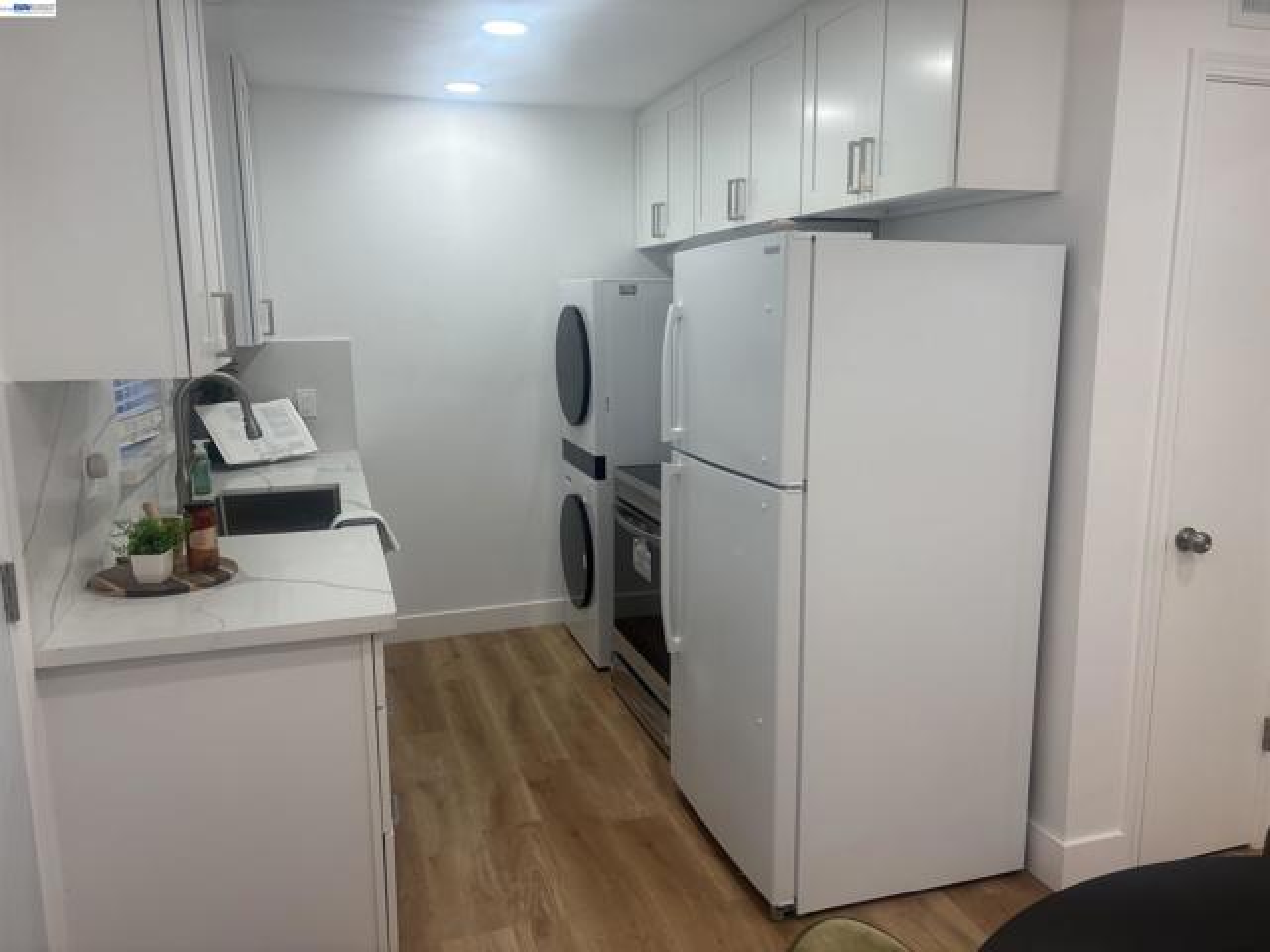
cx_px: 635
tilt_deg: -8.4
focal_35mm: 26
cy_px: 476
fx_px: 954
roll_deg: +1.1
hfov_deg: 67.3
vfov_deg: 53.1
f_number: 1.6
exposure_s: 1/120
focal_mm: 5.96
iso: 64
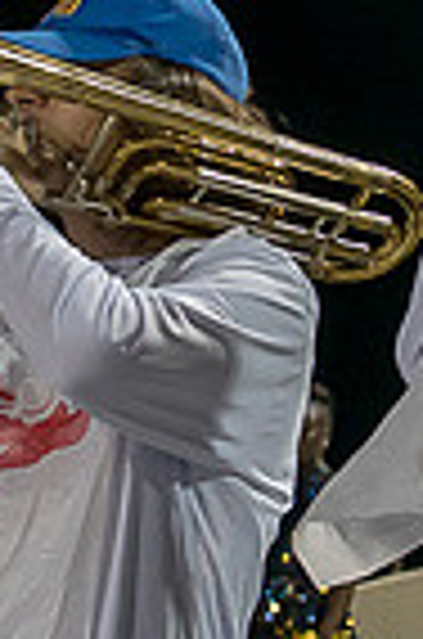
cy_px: 223
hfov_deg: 6.4
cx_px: 230
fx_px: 3772
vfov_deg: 9.7
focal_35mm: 213
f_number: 4
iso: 1600
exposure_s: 1/320
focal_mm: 35
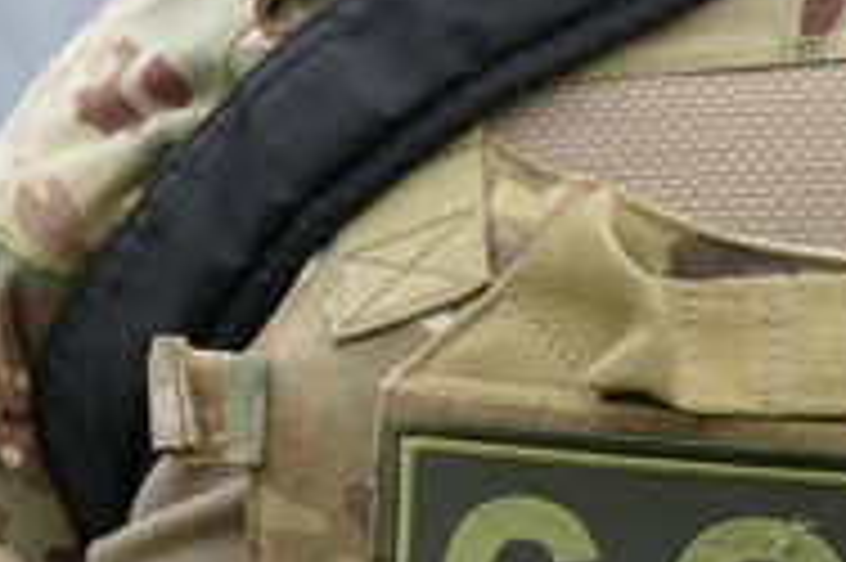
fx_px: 2724
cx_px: 153
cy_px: 225
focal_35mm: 116
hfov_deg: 17.5
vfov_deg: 11.8
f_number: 3
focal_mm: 10.6
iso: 125
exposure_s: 1/250
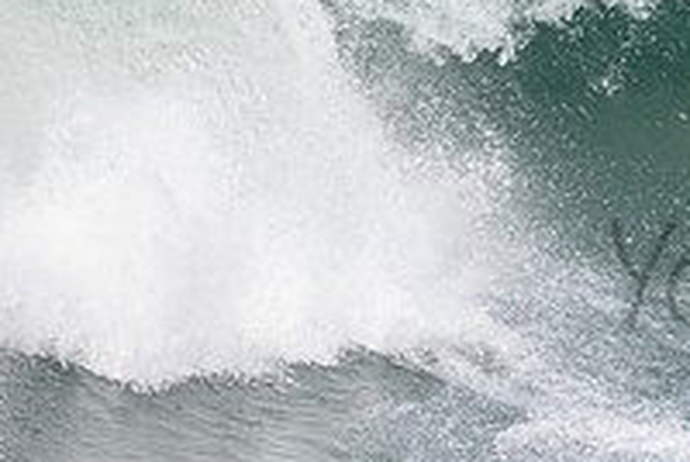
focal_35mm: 1651
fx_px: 31690
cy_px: 243
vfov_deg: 0.8
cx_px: 966
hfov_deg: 1.2
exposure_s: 1/2000
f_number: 5.6
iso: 400
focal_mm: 380
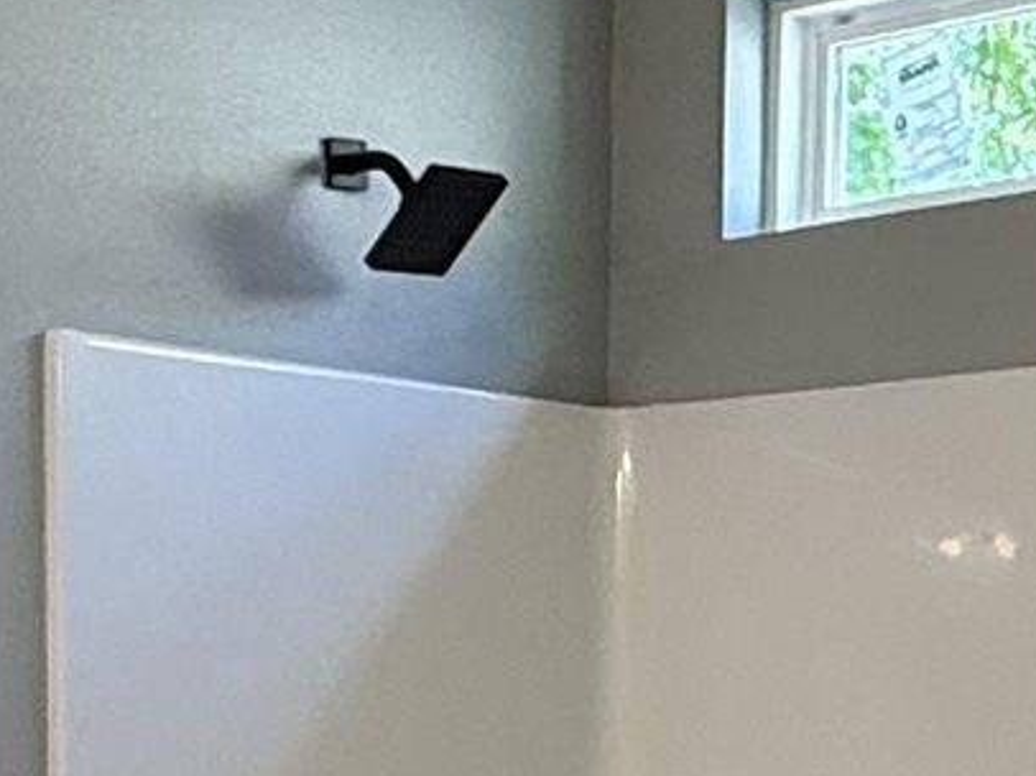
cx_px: 707
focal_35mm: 106
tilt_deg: -4.7
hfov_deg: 18.5
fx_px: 3171
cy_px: 1108
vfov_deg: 13.3
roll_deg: -1.0
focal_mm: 2.22
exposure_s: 1/120
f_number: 2.2
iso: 160
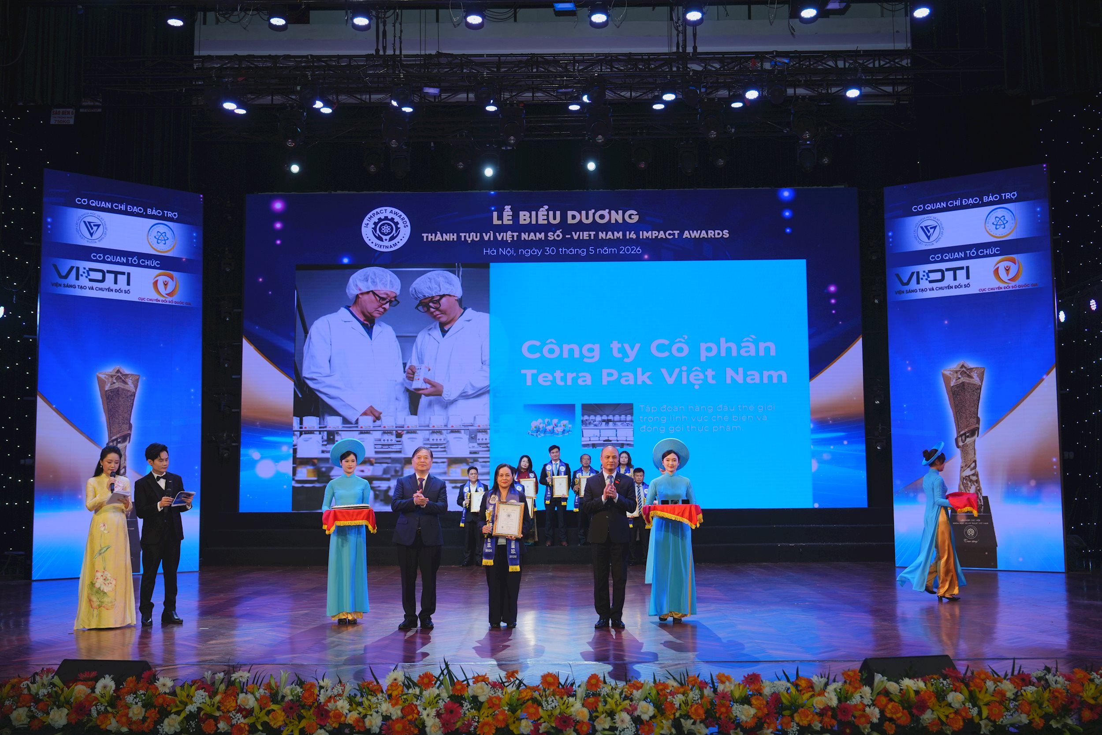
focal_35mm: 38
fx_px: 1163
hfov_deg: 50.7
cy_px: 368
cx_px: 551
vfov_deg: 35.1
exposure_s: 1/200
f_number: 4
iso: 400
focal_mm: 38
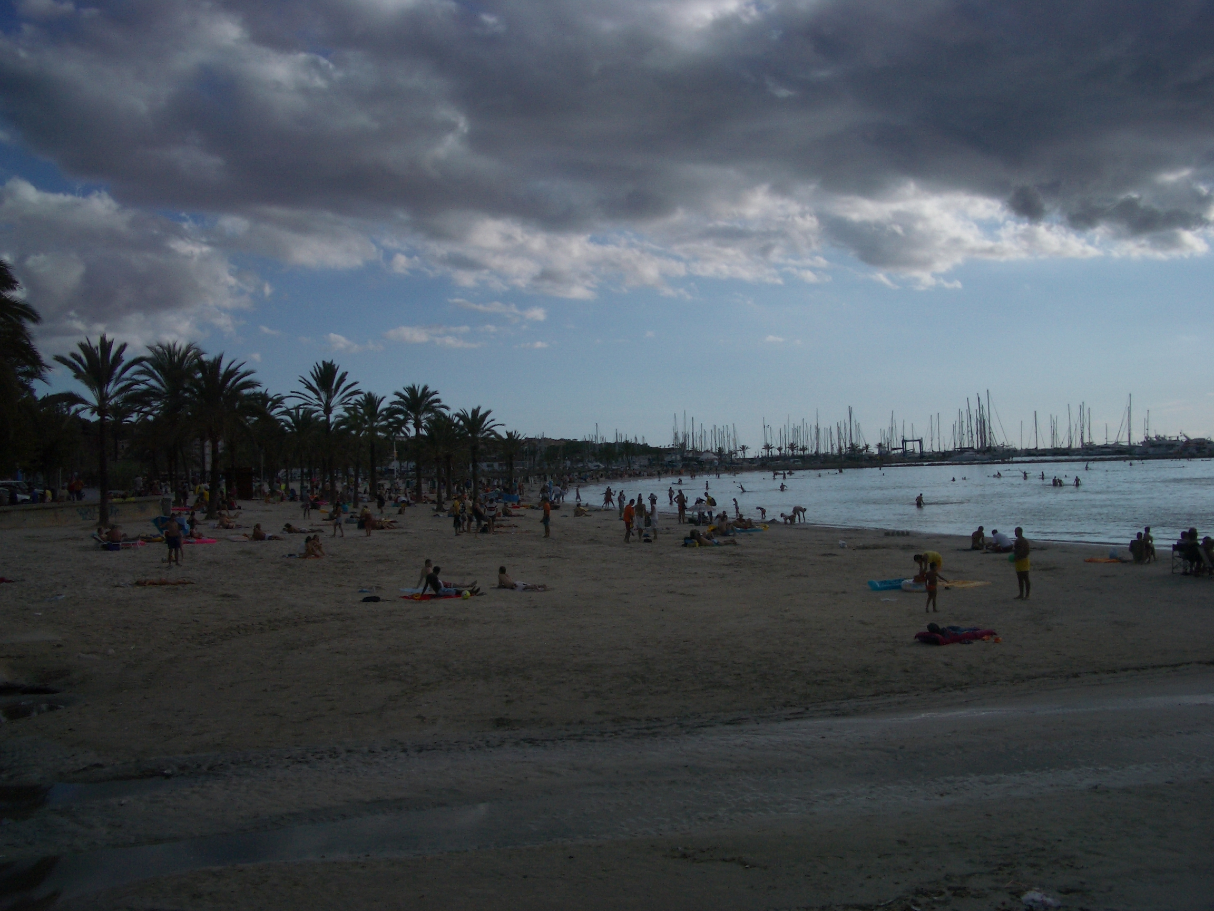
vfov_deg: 40.7
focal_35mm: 35
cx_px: 607
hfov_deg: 52.6
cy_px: 456
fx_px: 1227
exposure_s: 1/1250
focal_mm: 5.8
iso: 50
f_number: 4.3
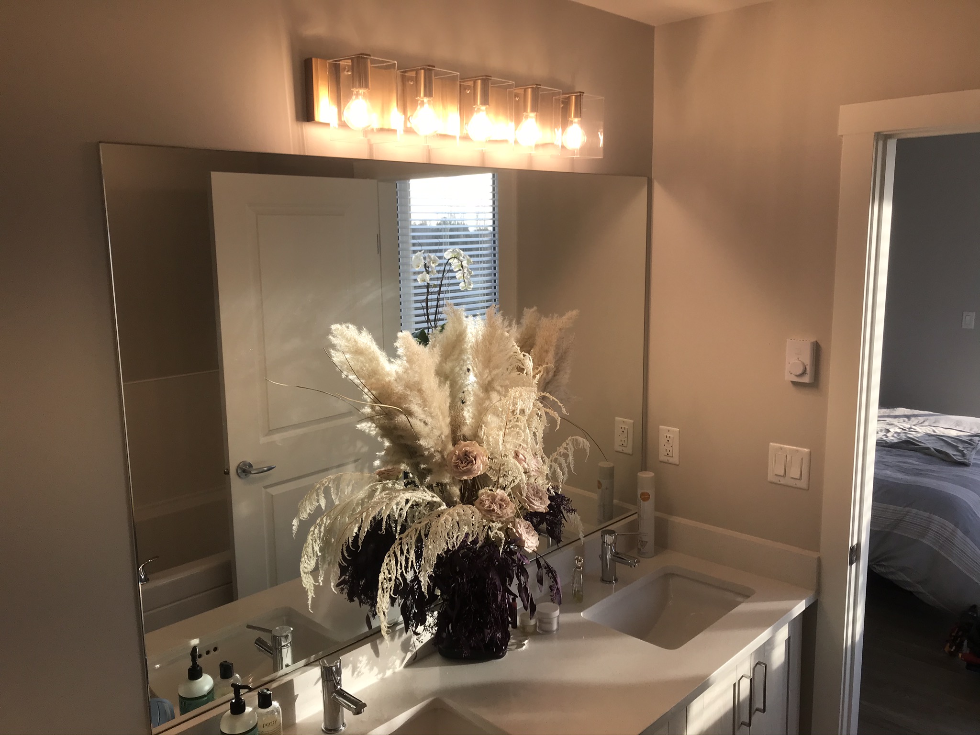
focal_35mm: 28
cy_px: 368
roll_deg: +1.3
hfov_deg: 63.4
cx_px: 490
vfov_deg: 49.7
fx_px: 793
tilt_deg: -7.9
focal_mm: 3.99
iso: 20
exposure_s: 1/257
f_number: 1.8
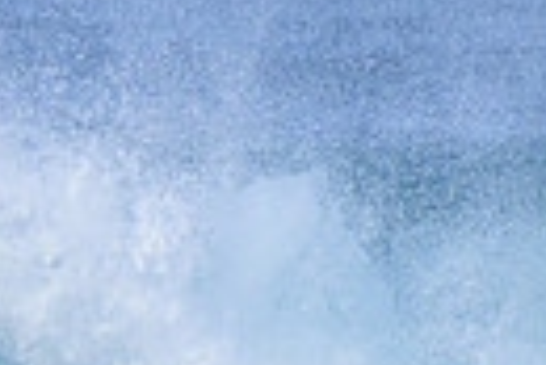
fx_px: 67855
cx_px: -617
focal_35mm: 4469
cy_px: 585
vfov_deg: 0.3
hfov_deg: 0.5
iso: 1600
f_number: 11
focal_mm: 1000
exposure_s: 1/2000
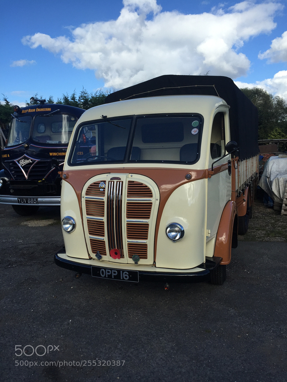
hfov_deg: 48.2
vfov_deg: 61.7
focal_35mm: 29
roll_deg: +0.3
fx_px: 321
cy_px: 191
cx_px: 144
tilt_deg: -7.6
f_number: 2.2
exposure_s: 1/1522
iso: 32
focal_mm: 4.15
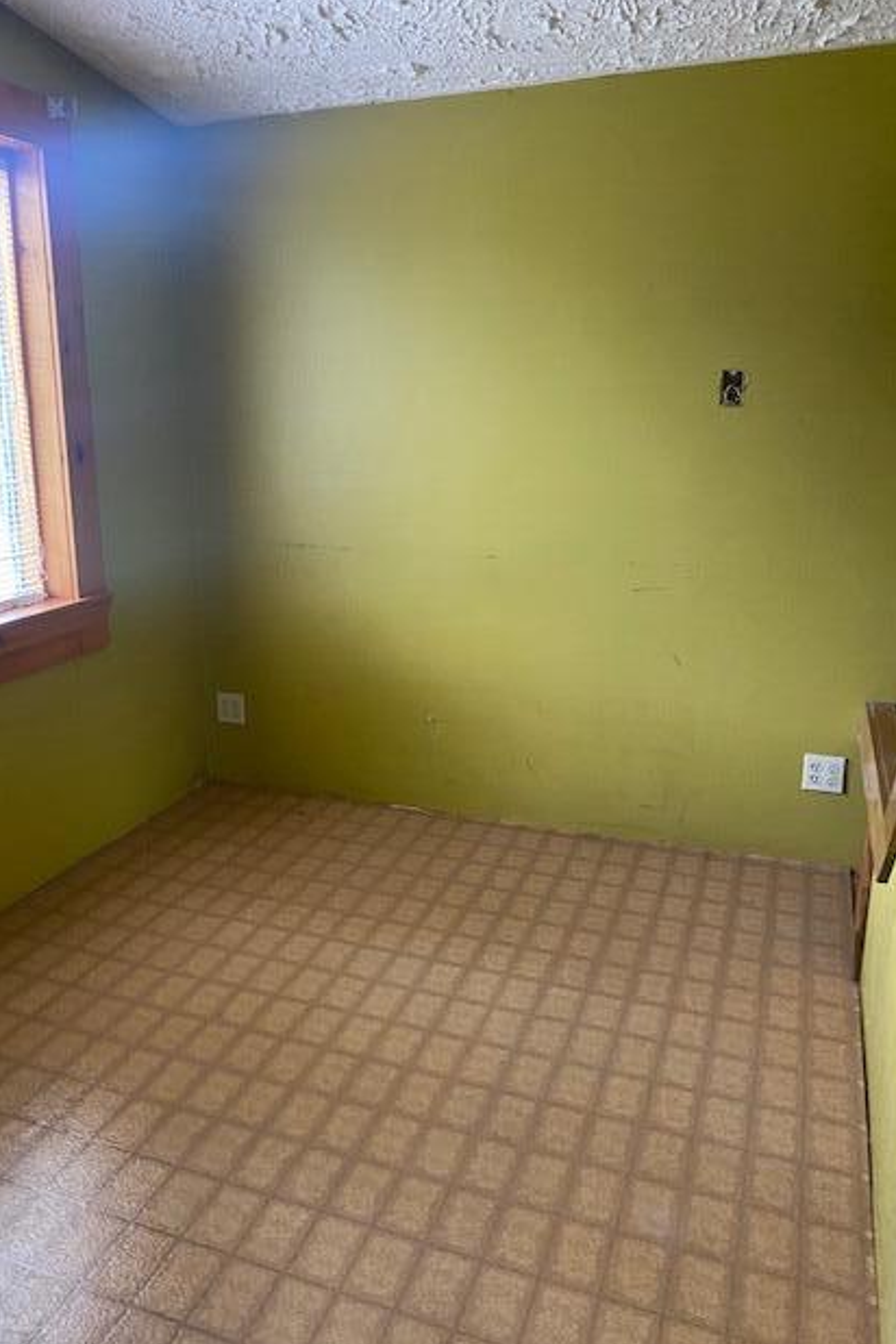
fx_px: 1045
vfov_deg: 65.5
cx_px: 378
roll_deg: +1.0
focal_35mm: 28
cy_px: 683
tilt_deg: -11.3
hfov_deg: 46.2
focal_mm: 4.25
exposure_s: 1/60
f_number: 1.8
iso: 400
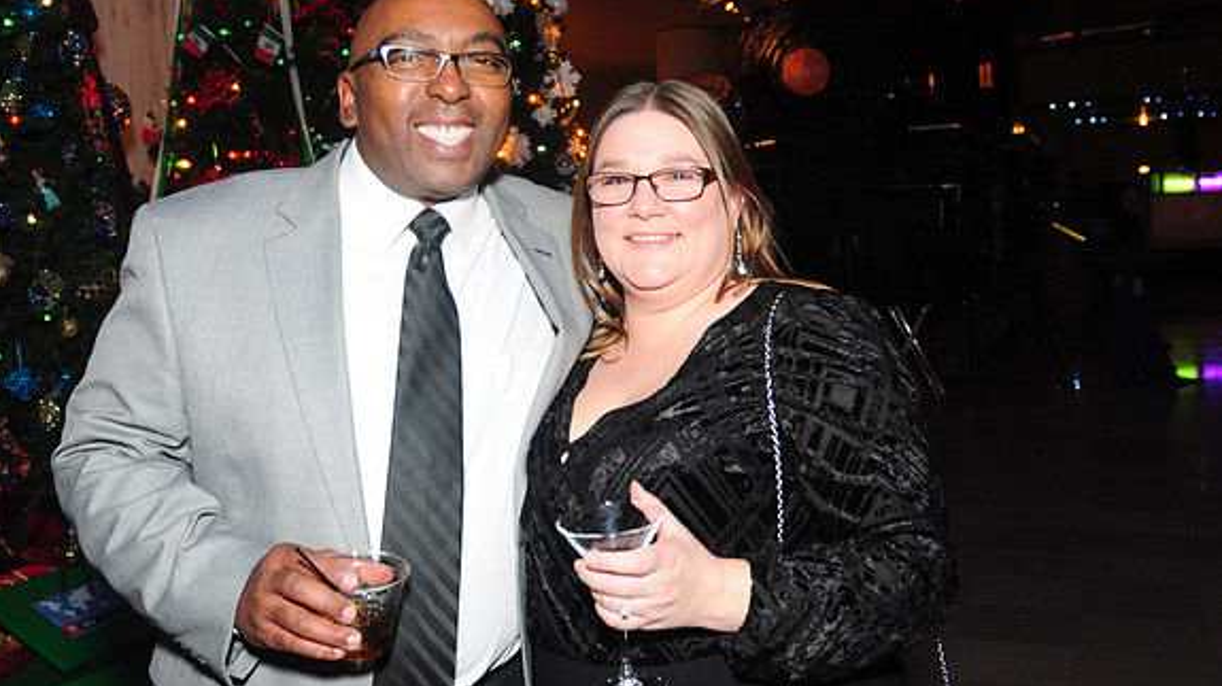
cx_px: 610
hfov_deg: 52.8
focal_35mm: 38
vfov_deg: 31.1
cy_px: 288
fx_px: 1231
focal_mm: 24
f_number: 4
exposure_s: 1/60
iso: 640
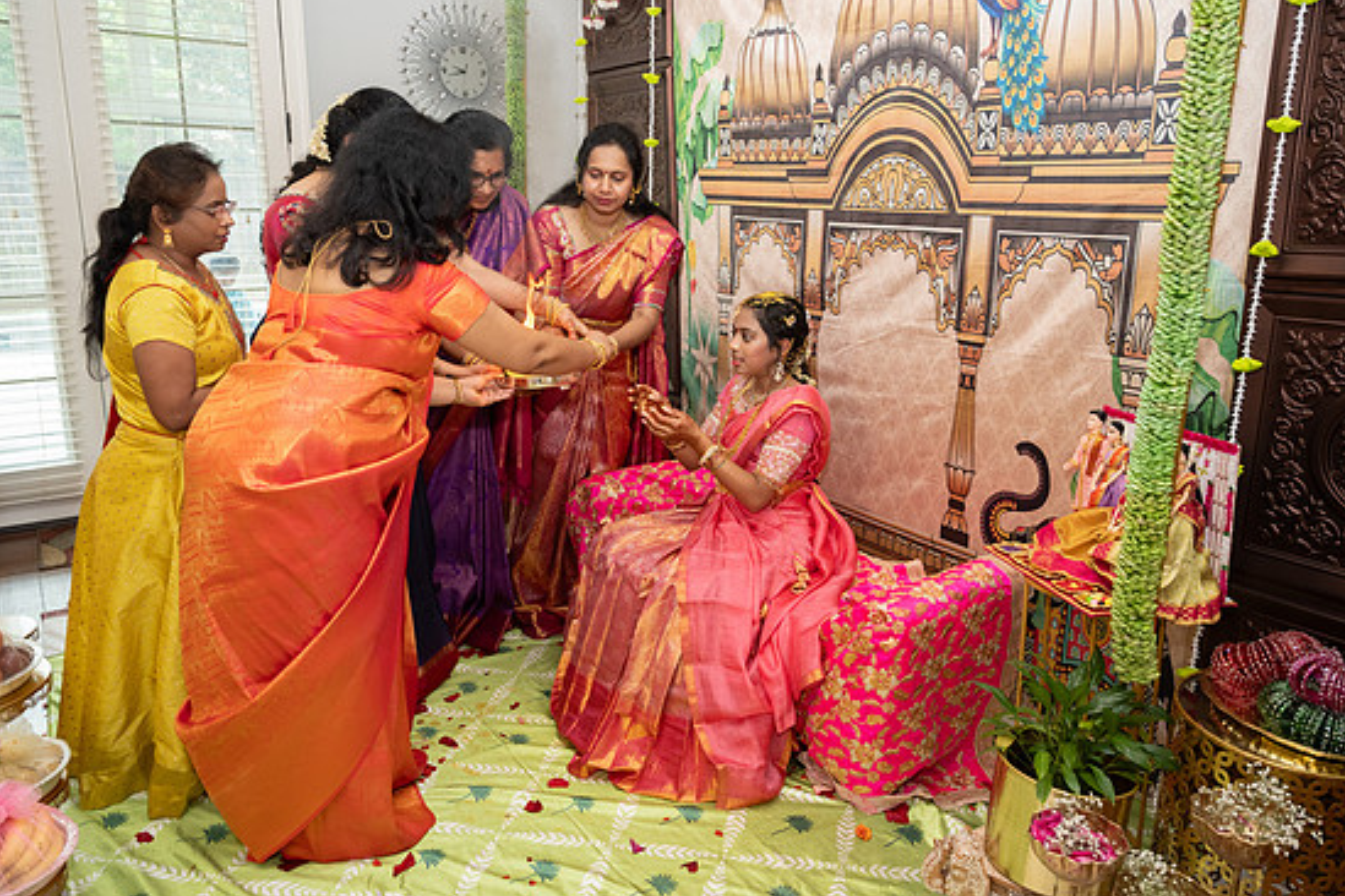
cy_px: 434
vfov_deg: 49.5
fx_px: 971
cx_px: 676
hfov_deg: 69.4
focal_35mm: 26
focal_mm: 24
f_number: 3.5
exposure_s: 1/160
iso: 800
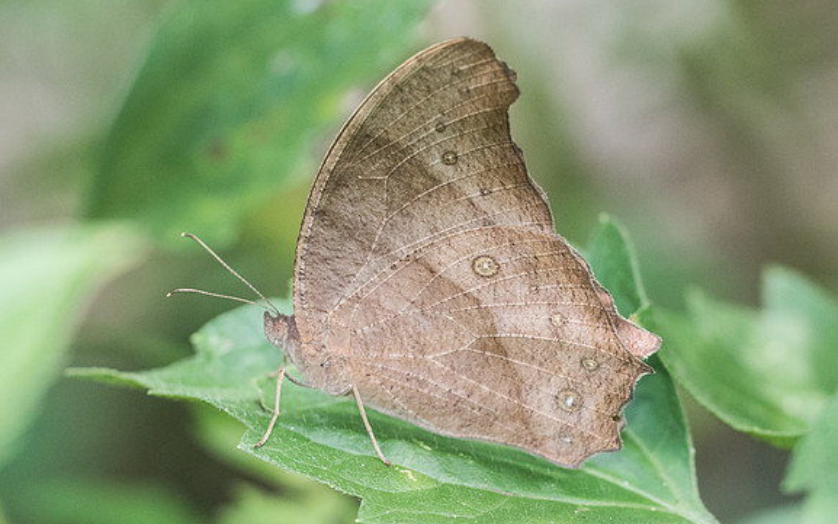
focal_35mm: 448
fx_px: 10235
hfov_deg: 4.7
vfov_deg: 2.9
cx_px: 453
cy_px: 293
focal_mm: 150
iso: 800
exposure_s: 1/250
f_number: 4
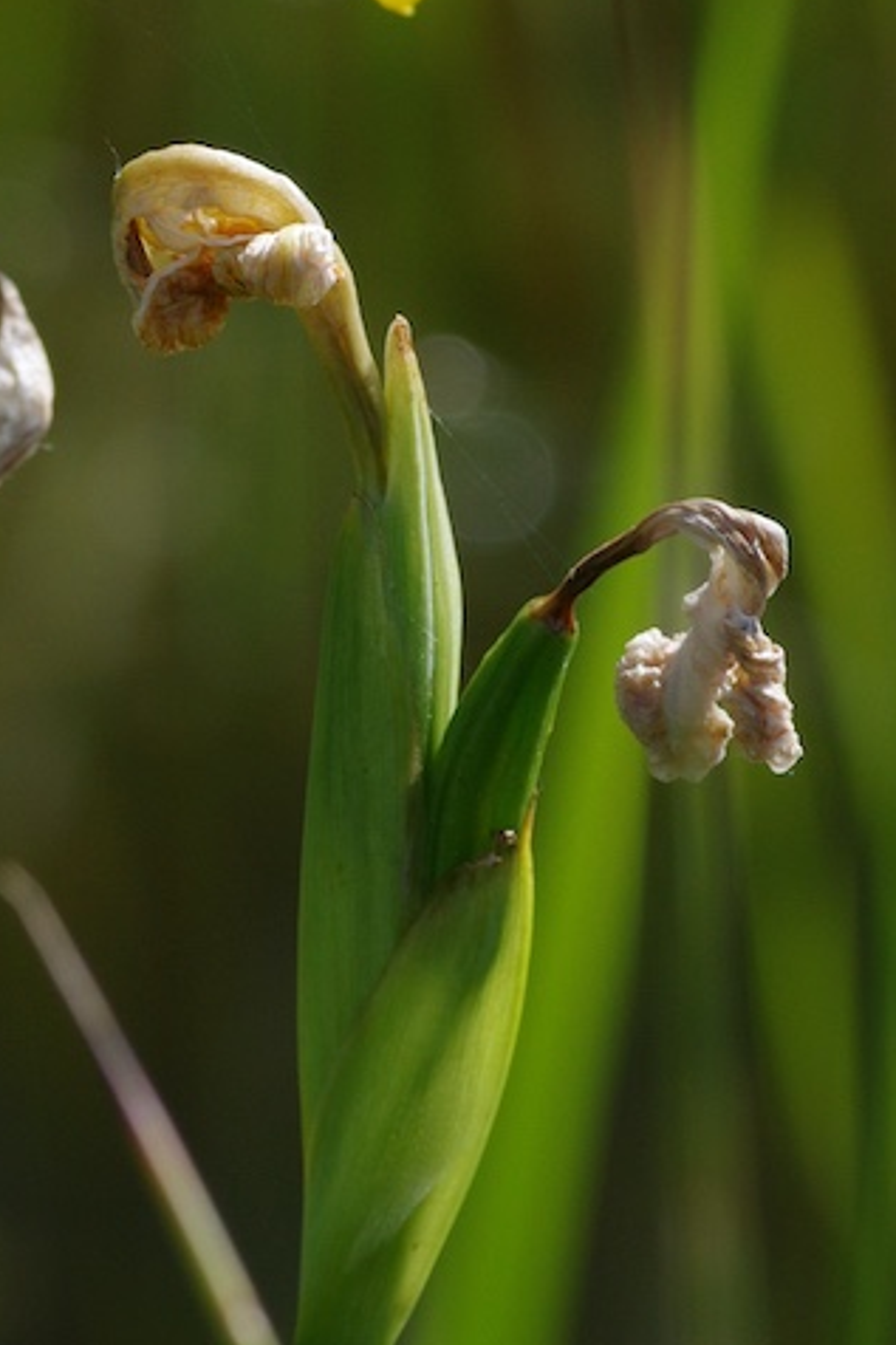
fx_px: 14121
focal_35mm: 378
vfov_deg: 5.5
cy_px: 574
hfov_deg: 3.6
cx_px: 68
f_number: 8
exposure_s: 1/800
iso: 400
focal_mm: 100
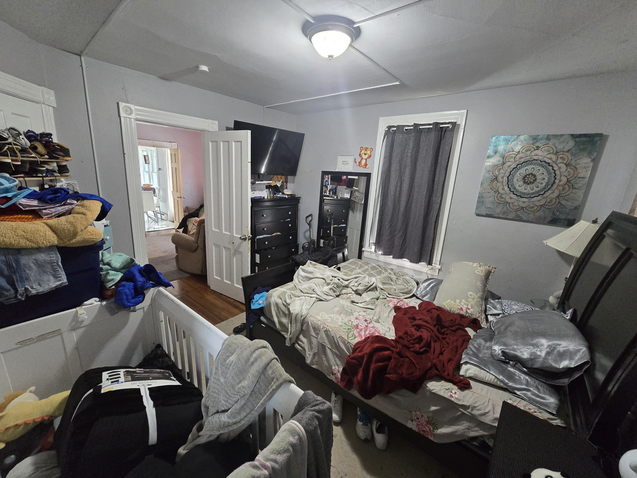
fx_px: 239
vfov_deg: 89.9
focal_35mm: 13
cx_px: 318
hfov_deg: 106.2
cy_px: 239
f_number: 2.2
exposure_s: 1/60
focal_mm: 2.2
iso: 800
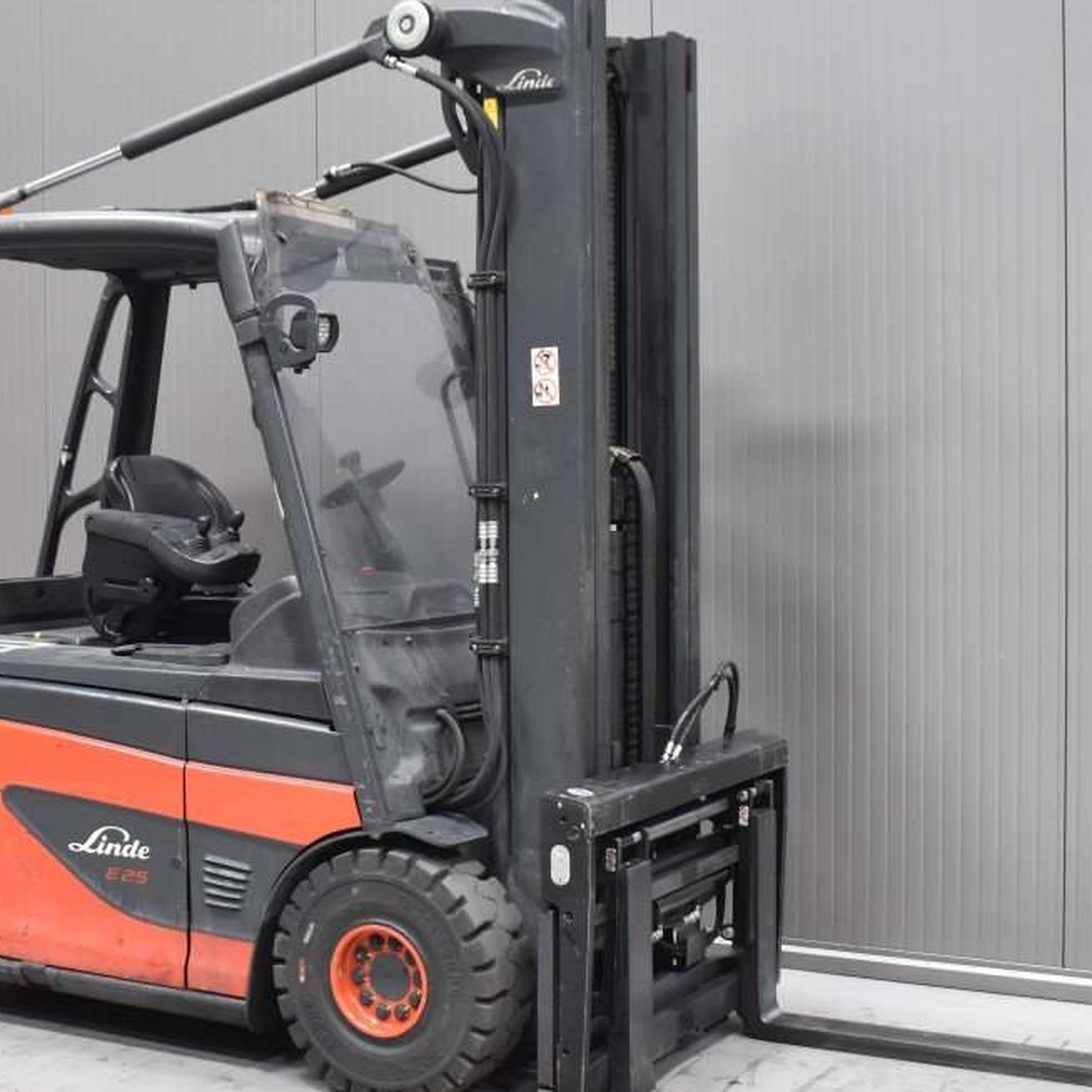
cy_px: 578
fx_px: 1919
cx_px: 362
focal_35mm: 54
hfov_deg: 31.5
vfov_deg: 31.8
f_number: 4.5
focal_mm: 23
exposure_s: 1/30
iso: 1600
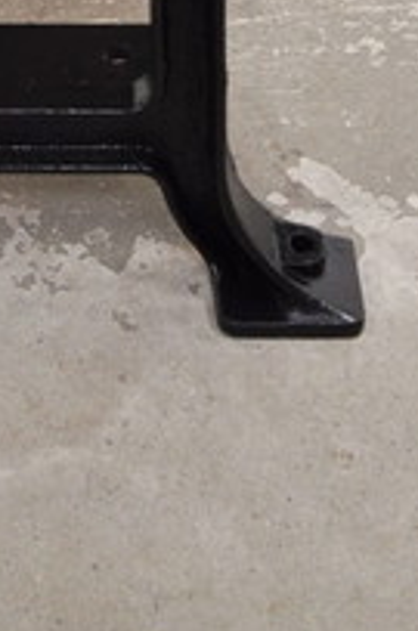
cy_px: -537
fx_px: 2188
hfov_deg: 10.8
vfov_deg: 14.3
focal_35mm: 125
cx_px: 19
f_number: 8
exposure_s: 1/125
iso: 400
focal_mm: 22
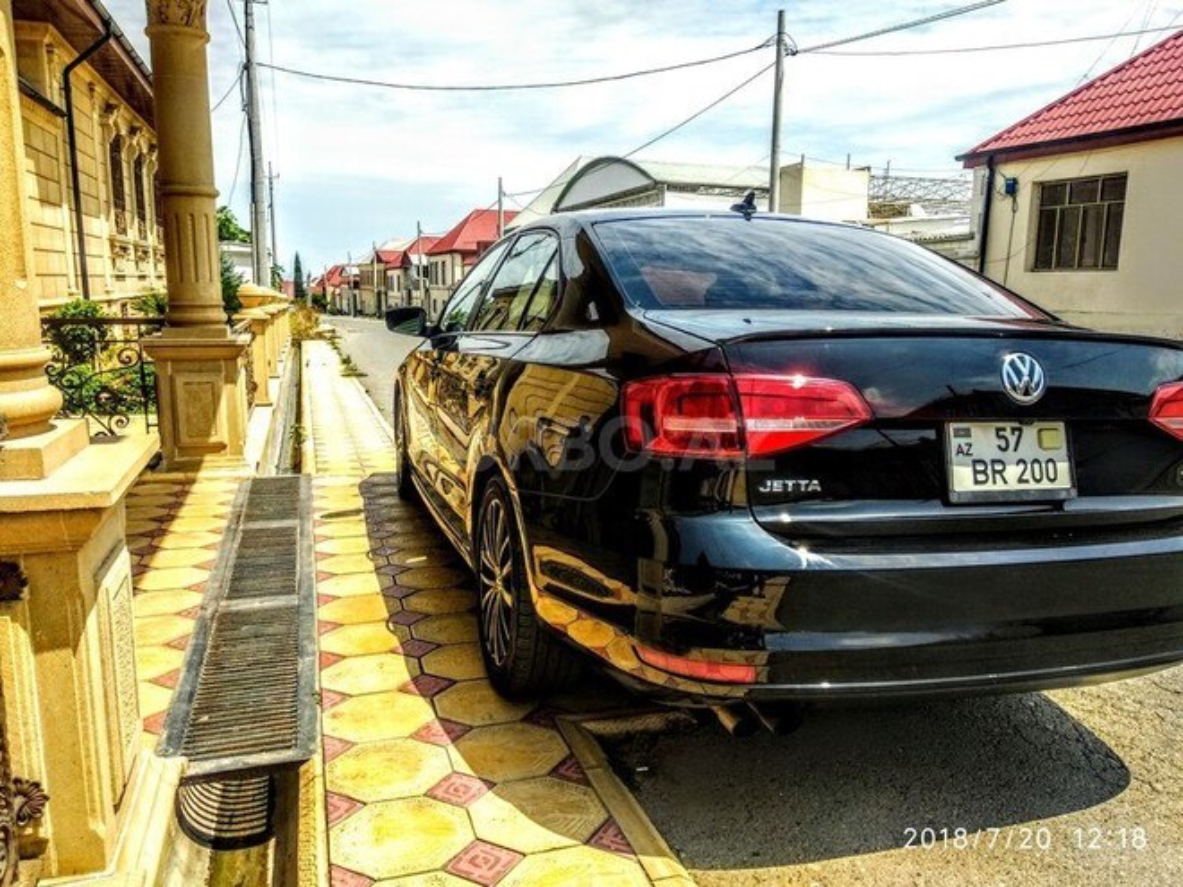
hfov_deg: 67.3
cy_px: 444
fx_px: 889
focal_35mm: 26
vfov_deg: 53.1
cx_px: 592
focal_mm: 3.81
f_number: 2.2
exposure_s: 1/695
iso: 125
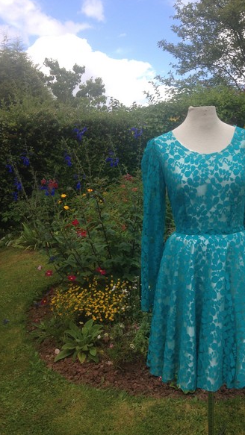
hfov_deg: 31.9
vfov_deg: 54.0
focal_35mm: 37
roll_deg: -1.0
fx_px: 427
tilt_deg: -9.6
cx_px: 149
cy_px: 216
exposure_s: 1/834
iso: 50
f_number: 2.4
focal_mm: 4.12
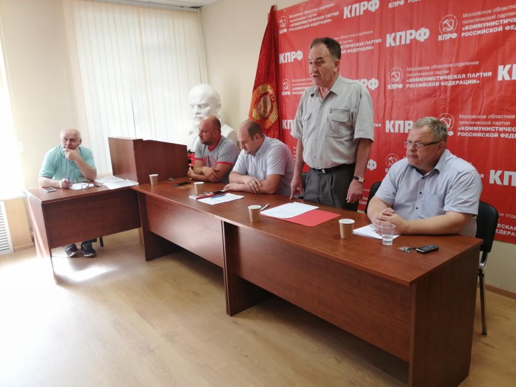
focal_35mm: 27
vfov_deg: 51.4
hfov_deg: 65.3
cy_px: 194
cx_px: 258
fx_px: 402
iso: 160
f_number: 1.8
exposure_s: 1/50
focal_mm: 3.95
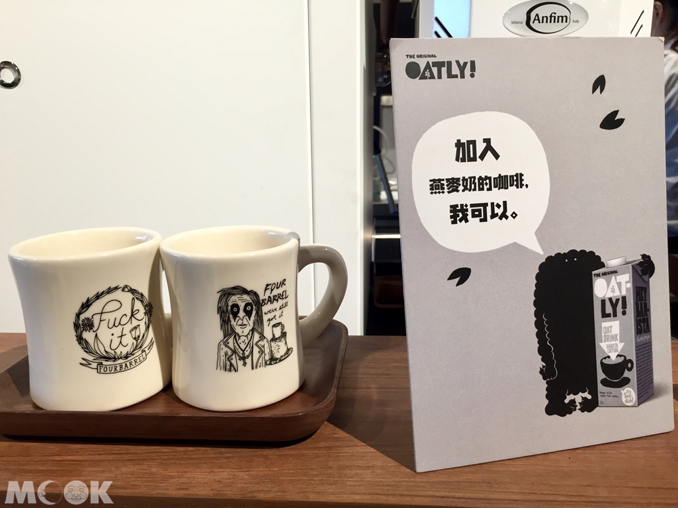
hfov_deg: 61.7
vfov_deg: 48.2
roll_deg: +0.2
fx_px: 568
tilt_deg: -13.7
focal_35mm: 29
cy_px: 254
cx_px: 339
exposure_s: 1/30
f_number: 2.2
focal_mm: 4.15
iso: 64
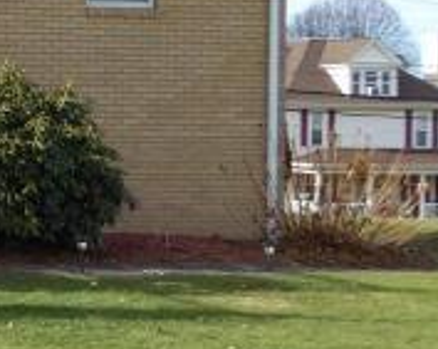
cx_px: -450
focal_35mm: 106
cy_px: 114
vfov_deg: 14.5
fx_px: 1372
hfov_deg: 14.8
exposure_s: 1/400
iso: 100
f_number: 3.3
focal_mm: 4.3
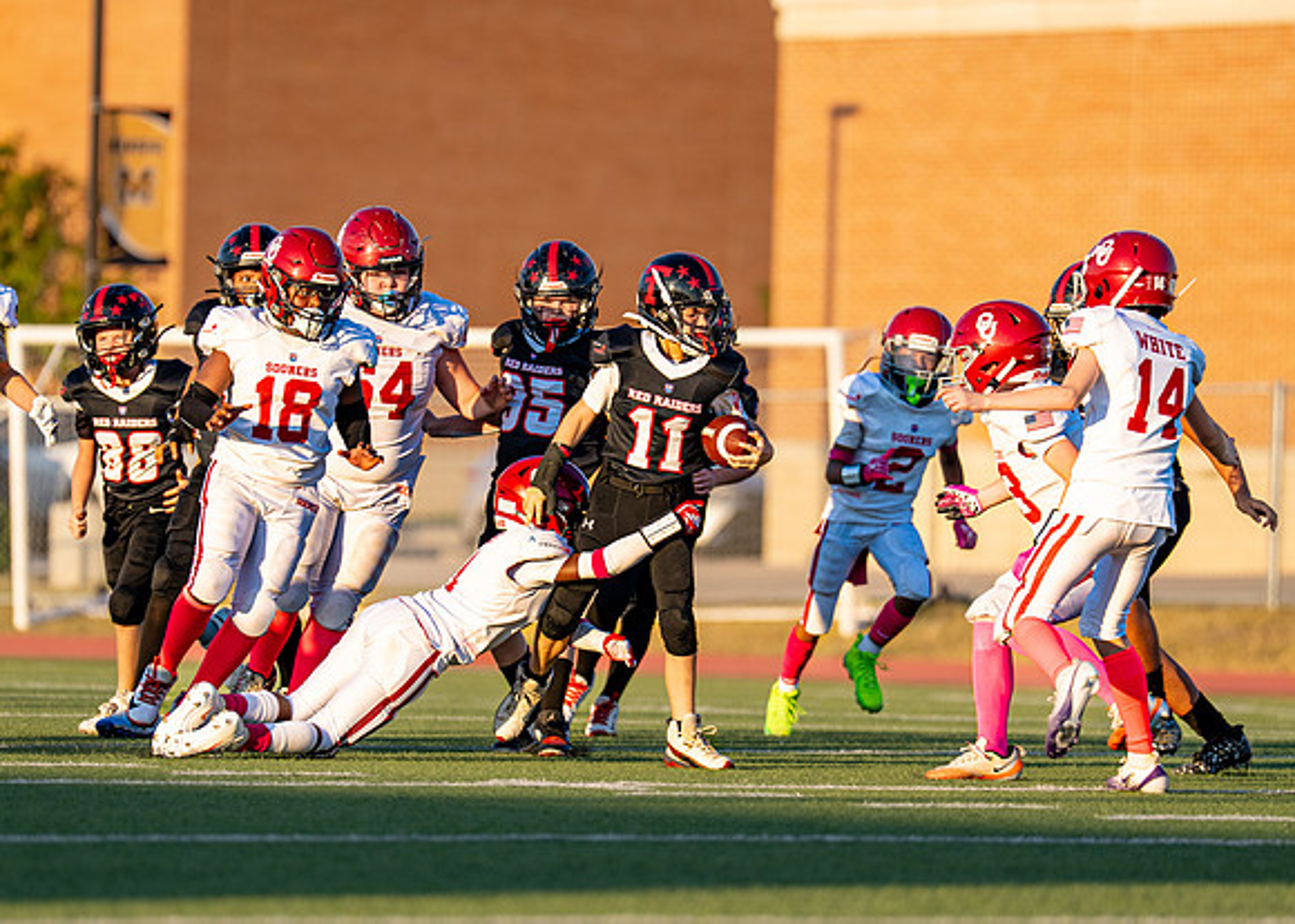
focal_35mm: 354
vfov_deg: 4.1
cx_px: 556
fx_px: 13006
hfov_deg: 5.7
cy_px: 500
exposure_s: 1/1000
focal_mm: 200
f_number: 2.8
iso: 100
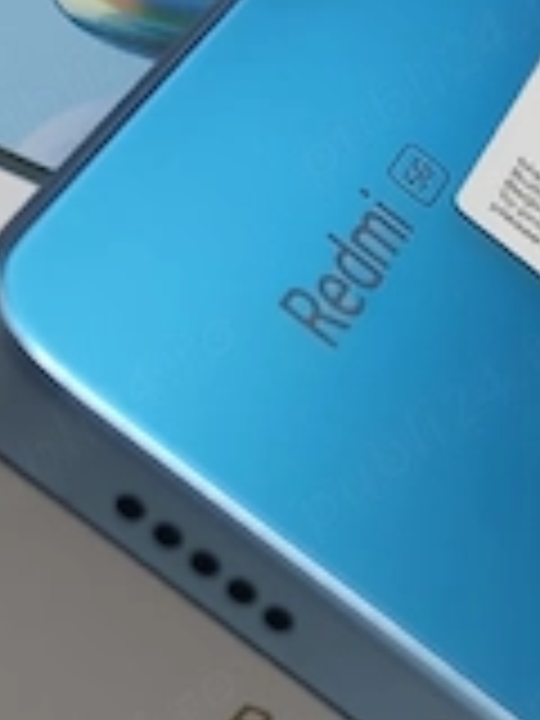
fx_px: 2392
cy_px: 477
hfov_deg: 12.7
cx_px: 531
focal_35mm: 115
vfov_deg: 17.1
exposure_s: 1/50
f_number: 1.65
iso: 640
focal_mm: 6.19
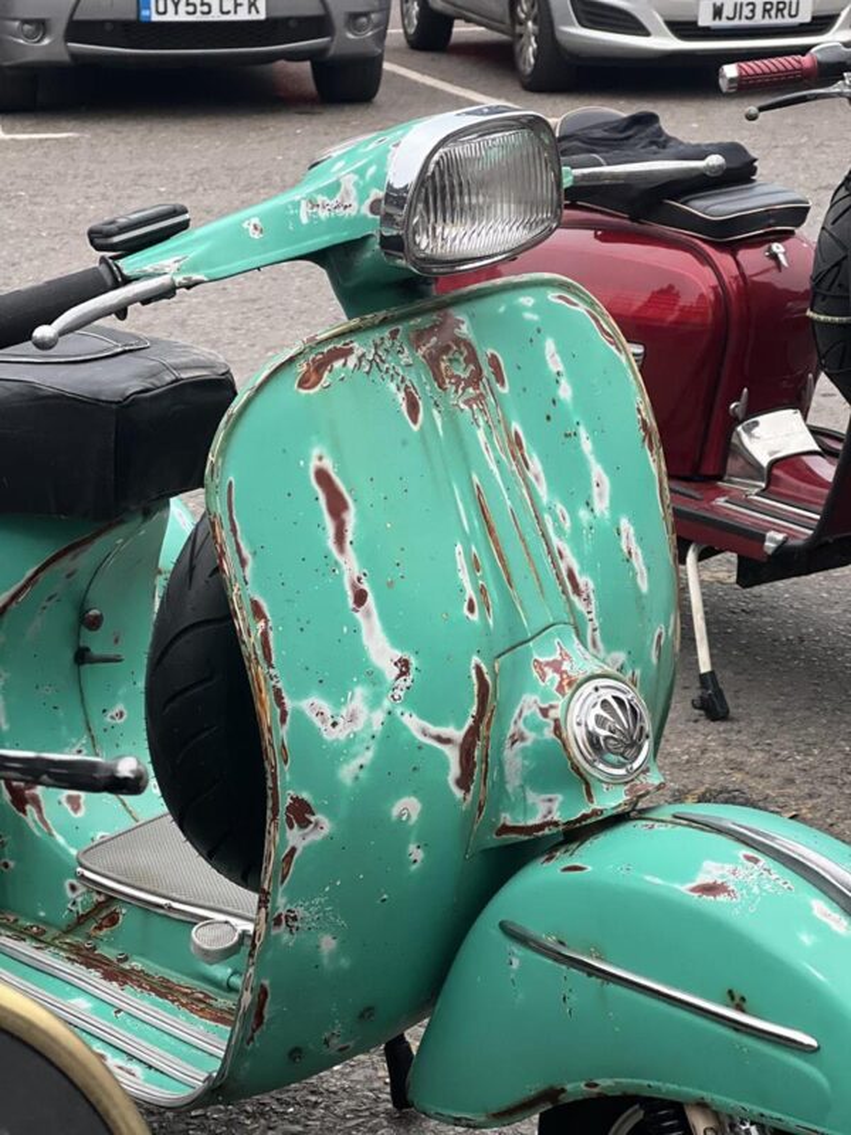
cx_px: 426
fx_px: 2524
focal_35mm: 77
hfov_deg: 19.1
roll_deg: +0.8
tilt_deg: -16.5
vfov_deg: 25.3
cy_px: 568
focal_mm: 9
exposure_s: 1/40
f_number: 2.8
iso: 320
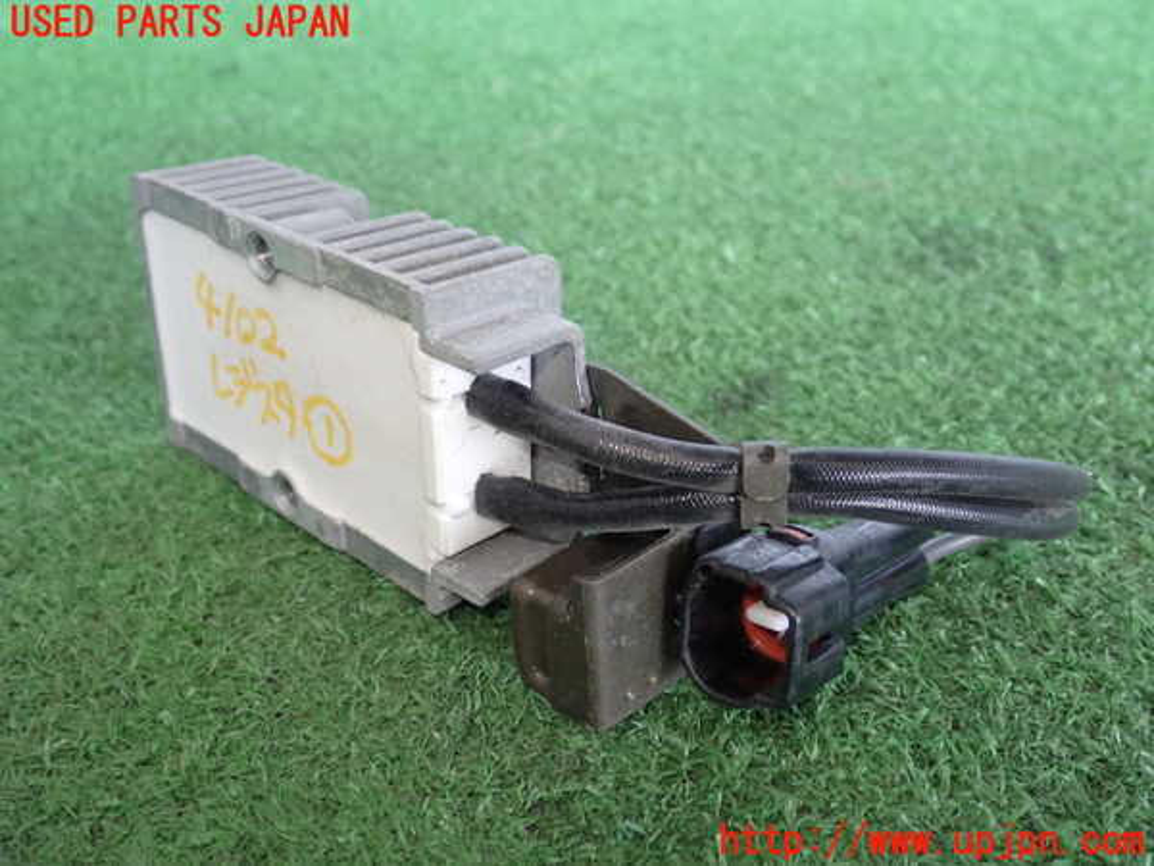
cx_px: 577
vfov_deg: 37.7
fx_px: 1267
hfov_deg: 49.0
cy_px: 433
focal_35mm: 38
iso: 200
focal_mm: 6.83
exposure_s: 1/50
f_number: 2.7
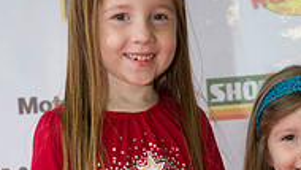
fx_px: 1086
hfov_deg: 15.7
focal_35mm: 136
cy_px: 189
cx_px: 227
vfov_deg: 8.8
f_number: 3.2
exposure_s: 1/125
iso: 640
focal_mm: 55
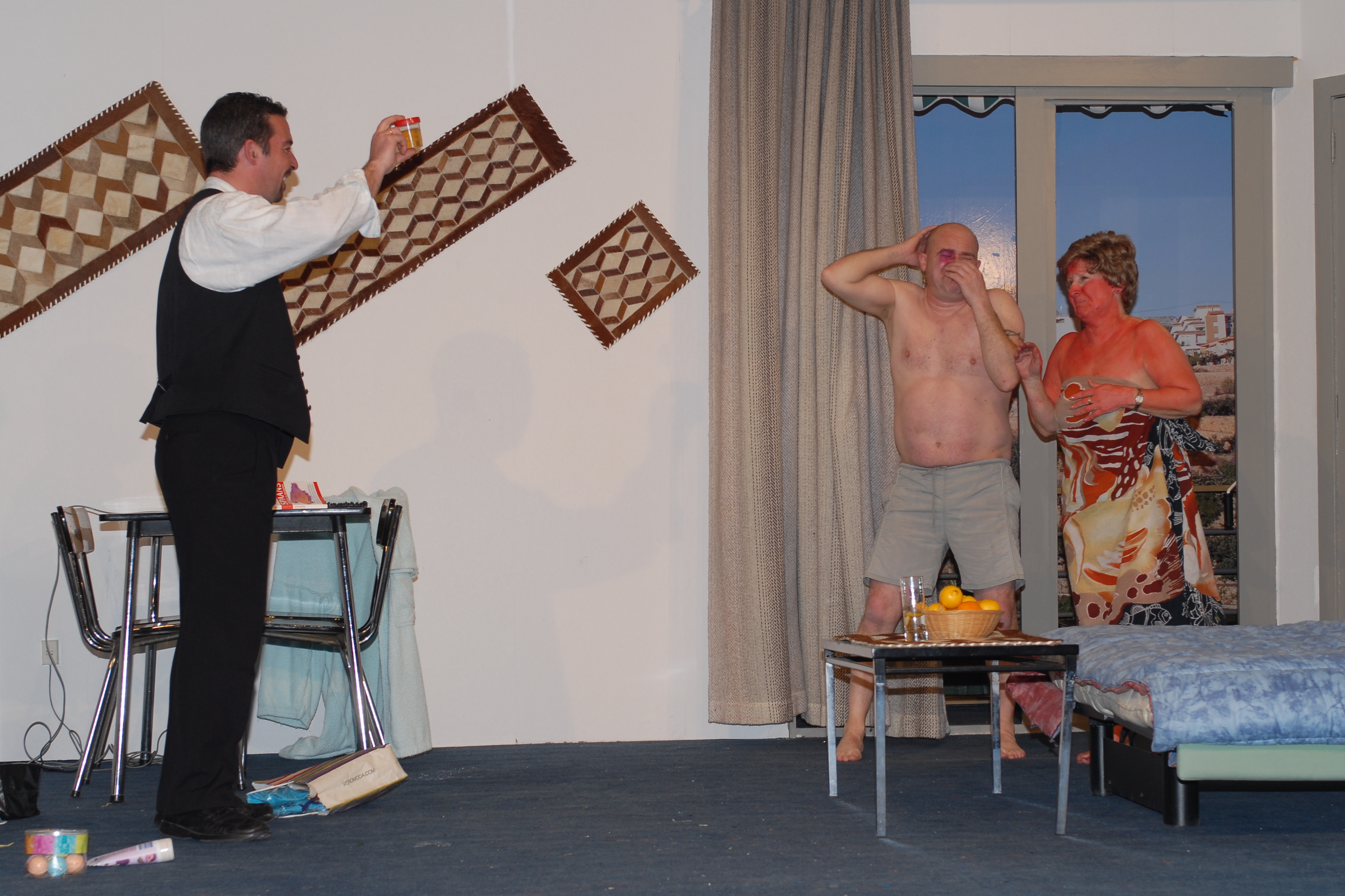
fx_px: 2615
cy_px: 455
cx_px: 670
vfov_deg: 19.5
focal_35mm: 70
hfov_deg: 28.8
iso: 200
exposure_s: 1/60
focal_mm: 46
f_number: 5.6
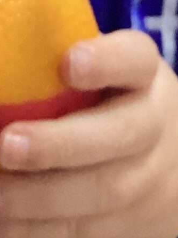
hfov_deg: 8.3
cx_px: 56
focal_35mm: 178
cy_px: -376
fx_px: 1222
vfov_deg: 9.6
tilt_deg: -4.3
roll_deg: -0.5
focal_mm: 3.3
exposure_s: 1/50
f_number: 2.4
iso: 200
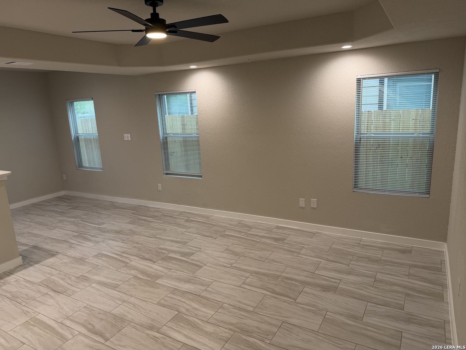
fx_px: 323
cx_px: 233
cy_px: 175
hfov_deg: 71.6
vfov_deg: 56.8
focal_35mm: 24
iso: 100
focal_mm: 6.76
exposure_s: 1/60
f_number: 1.78
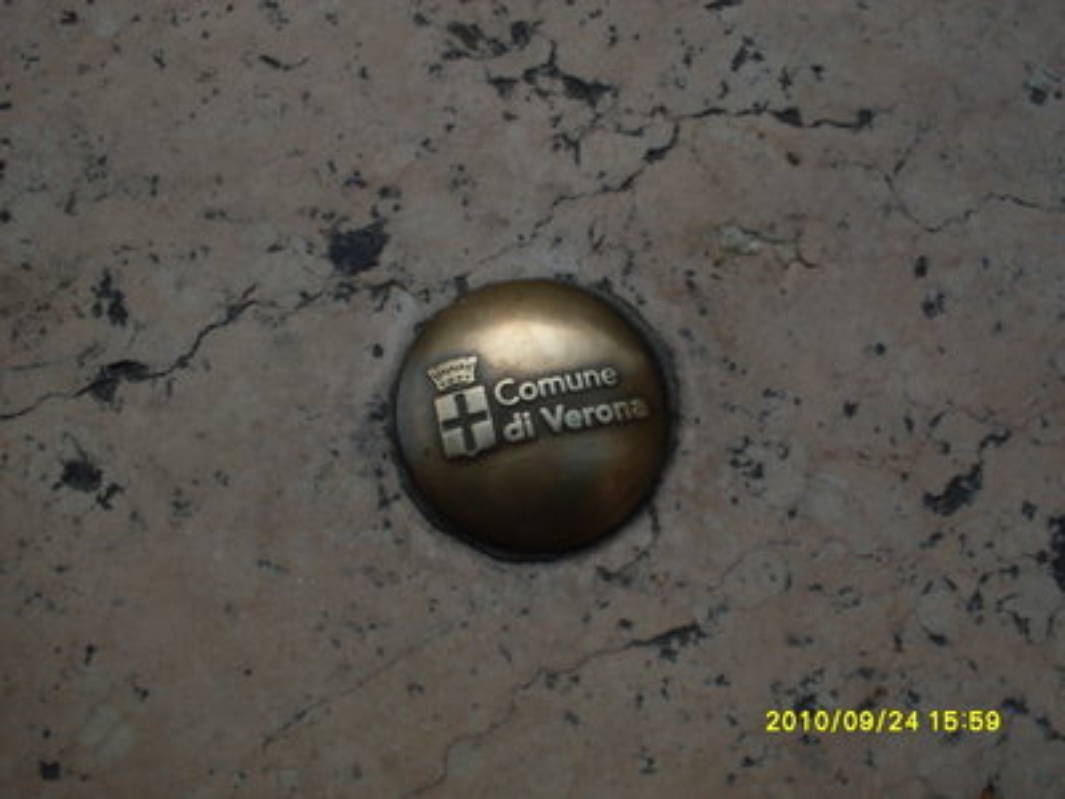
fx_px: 1169
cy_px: 400
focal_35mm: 38
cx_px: 532
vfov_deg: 37.7
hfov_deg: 49.0
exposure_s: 1/250
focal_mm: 6.3
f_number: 8.4
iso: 80
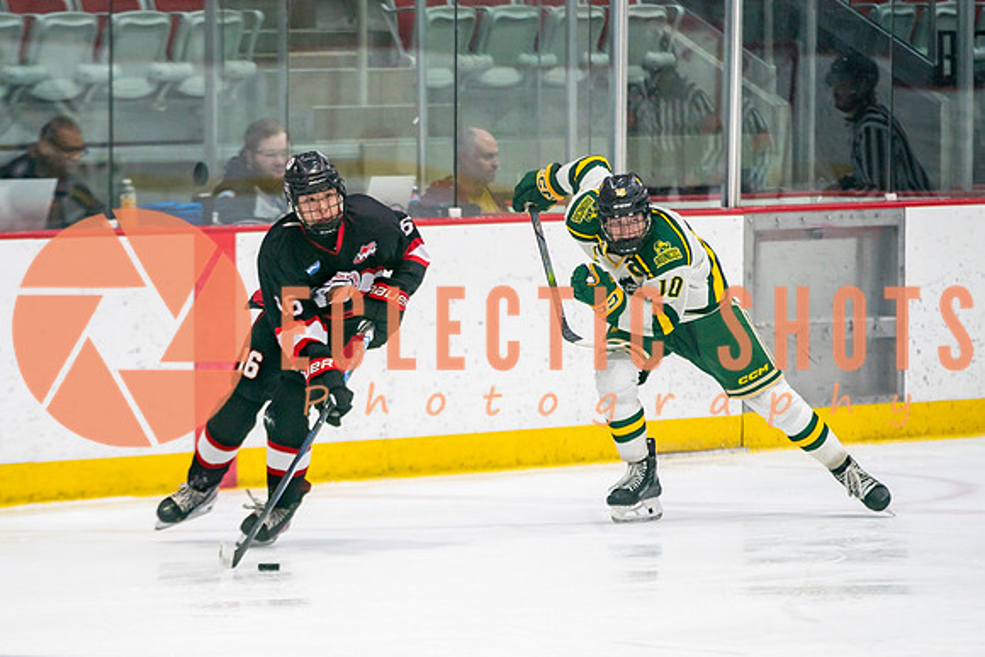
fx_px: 9089
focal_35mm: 332
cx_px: 366
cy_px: 484
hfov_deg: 6.2
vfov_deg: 4.1
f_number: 2.8
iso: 500
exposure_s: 1/640
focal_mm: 182
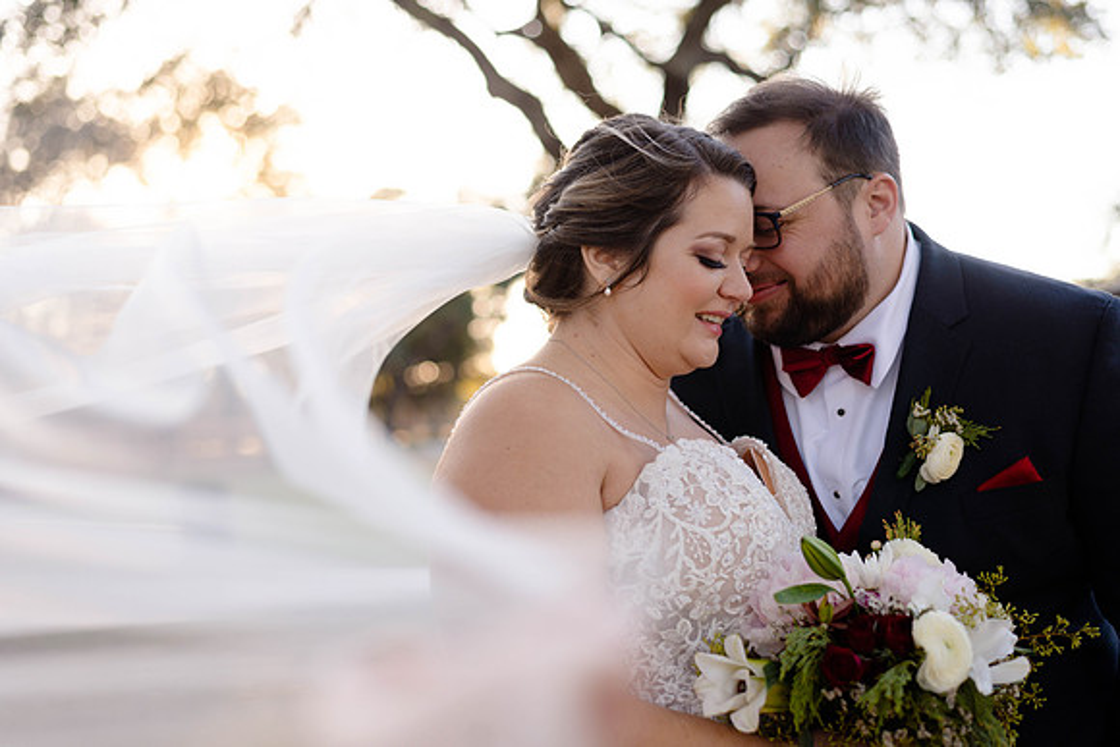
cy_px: 374
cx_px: 560
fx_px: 1556
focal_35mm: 50
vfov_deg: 27.0
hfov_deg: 39.6
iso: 200
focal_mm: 50
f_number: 2.8
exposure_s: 1/500
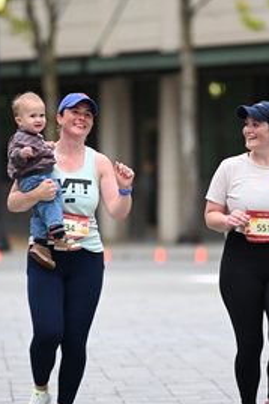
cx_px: 148
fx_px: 4590
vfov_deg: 5.0
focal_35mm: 409
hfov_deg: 3.4
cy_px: 194
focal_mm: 200
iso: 640
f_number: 2.8
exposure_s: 1/1600
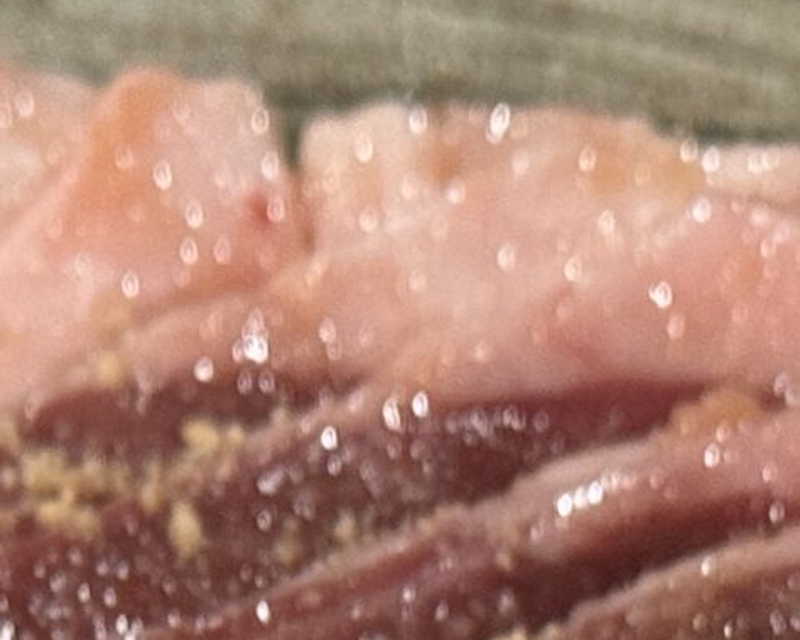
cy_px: 1412
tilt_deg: -44.9
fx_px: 5989
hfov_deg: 7.6
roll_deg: +6.8
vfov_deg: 5.9
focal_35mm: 253
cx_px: -44
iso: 320
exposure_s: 1/40
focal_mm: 6.76
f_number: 1.78
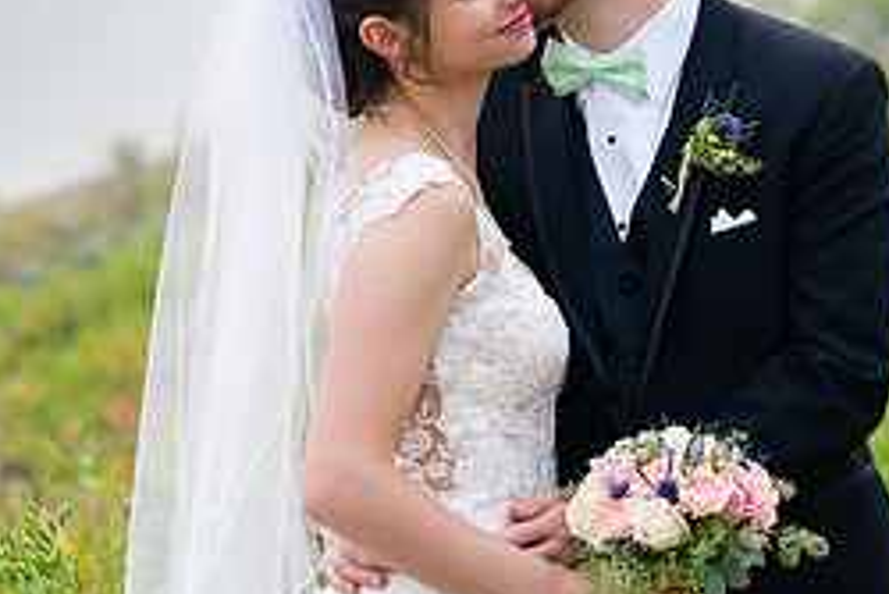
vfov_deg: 7.0
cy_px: 105
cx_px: 825
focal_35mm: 197
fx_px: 4867
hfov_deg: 10.4
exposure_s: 1/250
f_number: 4
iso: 100
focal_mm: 85
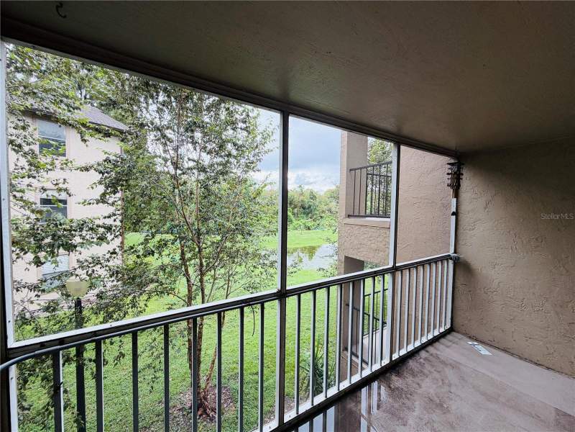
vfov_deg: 85.7
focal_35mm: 14
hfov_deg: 102.1
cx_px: 288
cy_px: 216
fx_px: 233
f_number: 2.2
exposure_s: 1/121
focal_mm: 2.22
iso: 50
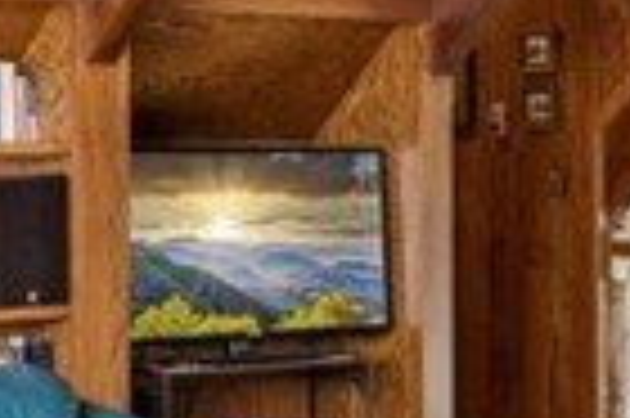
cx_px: 608
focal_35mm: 118
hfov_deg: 17.0
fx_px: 2071
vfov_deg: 11.5
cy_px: 184
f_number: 13
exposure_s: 1
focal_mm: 16.2
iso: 100
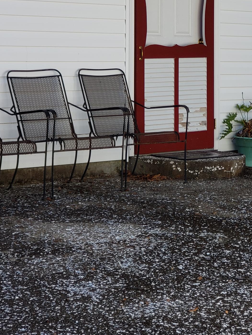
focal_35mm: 111
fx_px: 1077
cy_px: 84
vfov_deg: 17.6
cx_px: 217
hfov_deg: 13.2
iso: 32
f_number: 2.4
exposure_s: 1/268
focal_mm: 6
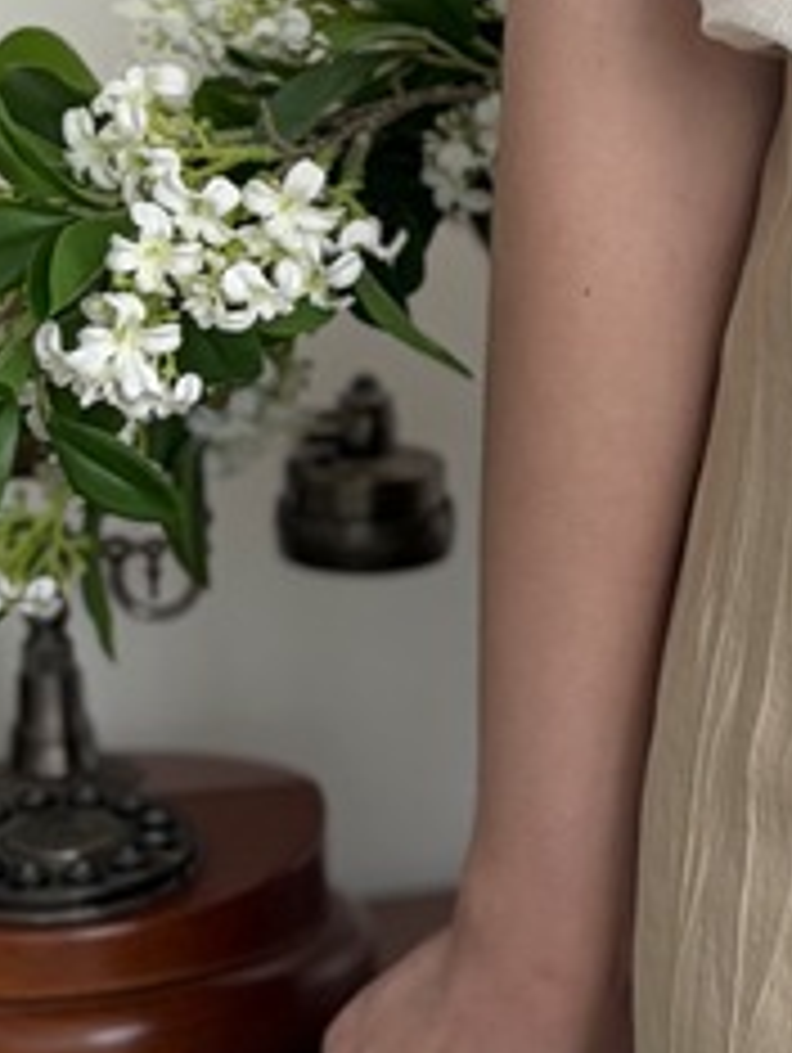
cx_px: 1390
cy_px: 500
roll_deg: -0.1
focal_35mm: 111
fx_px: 3380
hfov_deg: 12.3
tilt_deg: -8.2
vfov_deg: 17.7
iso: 50
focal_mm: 5.96
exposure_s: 1/122
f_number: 1.6
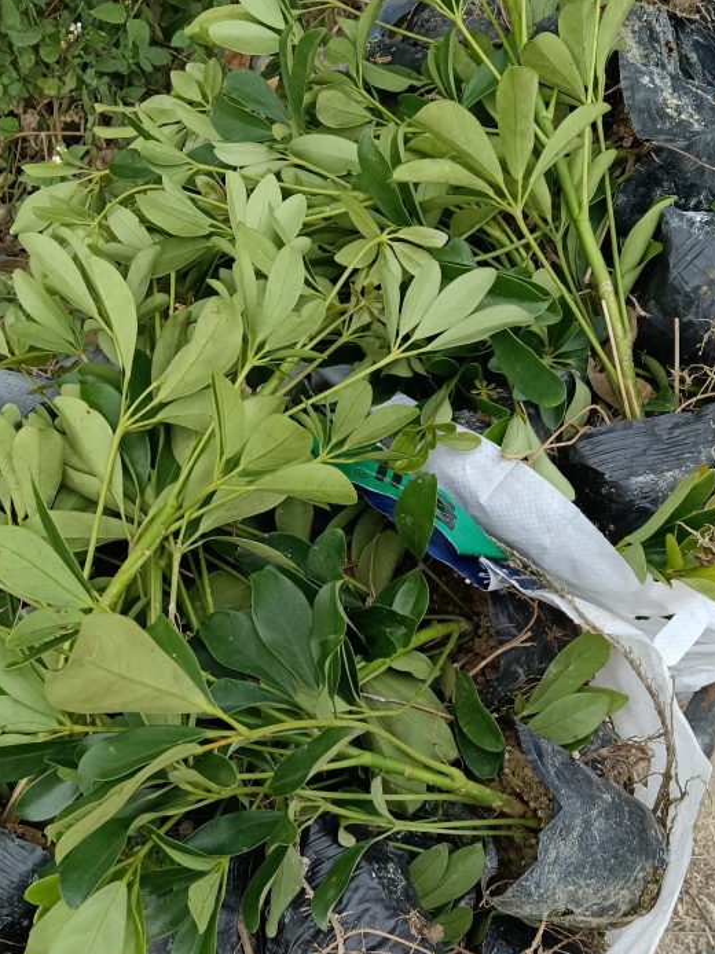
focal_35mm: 40
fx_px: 1102
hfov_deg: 35.9
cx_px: 327
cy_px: 577
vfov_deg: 46.5
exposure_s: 1/126
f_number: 1.8
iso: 100
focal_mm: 4.05
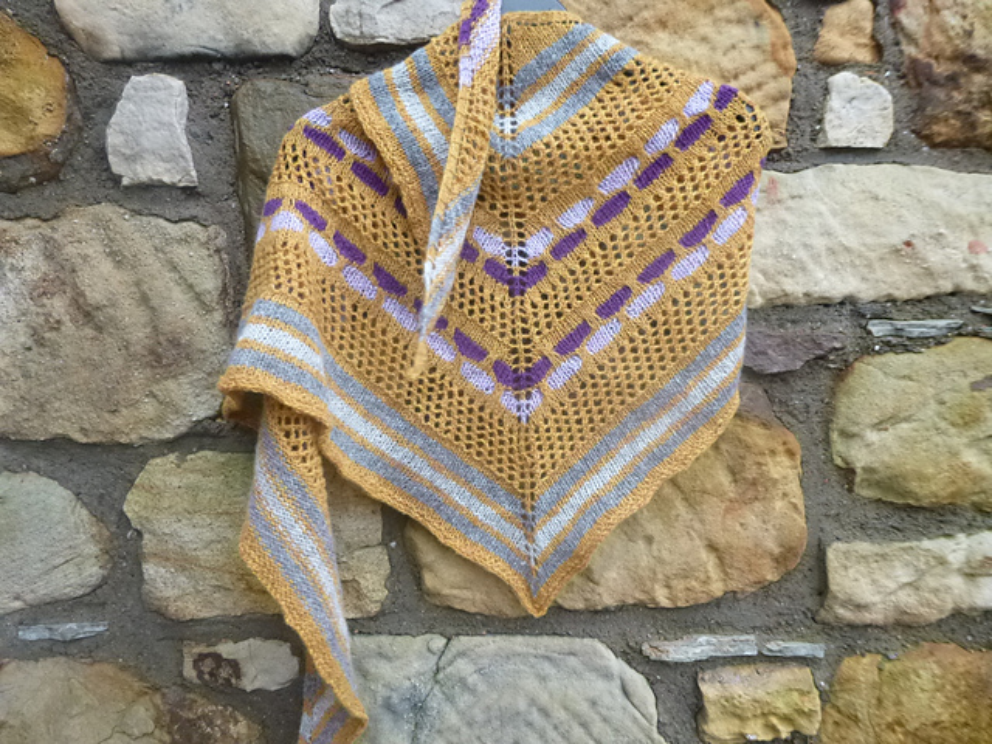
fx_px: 716
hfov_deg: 69.4
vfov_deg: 54.9
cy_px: 372
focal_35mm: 25
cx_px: 496
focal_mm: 4.5
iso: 400
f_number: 3.1
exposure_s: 1/60
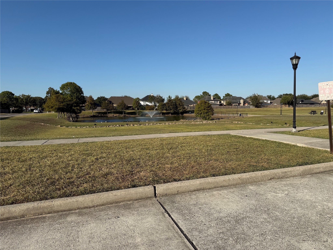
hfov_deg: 71.6
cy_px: 125
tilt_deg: -3.0
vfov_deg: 56.8
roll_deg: +1.1
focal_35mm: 24
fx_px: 231
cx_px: 166
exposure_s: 1/6173
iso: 80
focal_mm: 6.76
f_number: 1.78
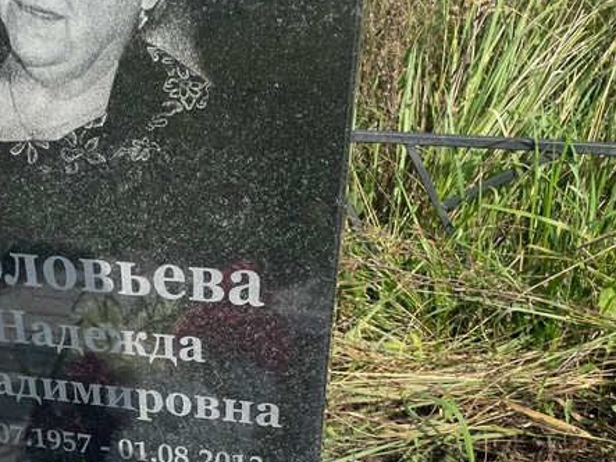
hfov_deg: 39.0
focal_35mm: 47
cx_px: 132
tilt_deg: -36.0
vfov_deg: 29.8
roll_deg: -5.3
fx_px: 836
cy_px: 399
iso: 32
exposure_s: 1/2681
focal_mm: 4.2
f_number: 1.6
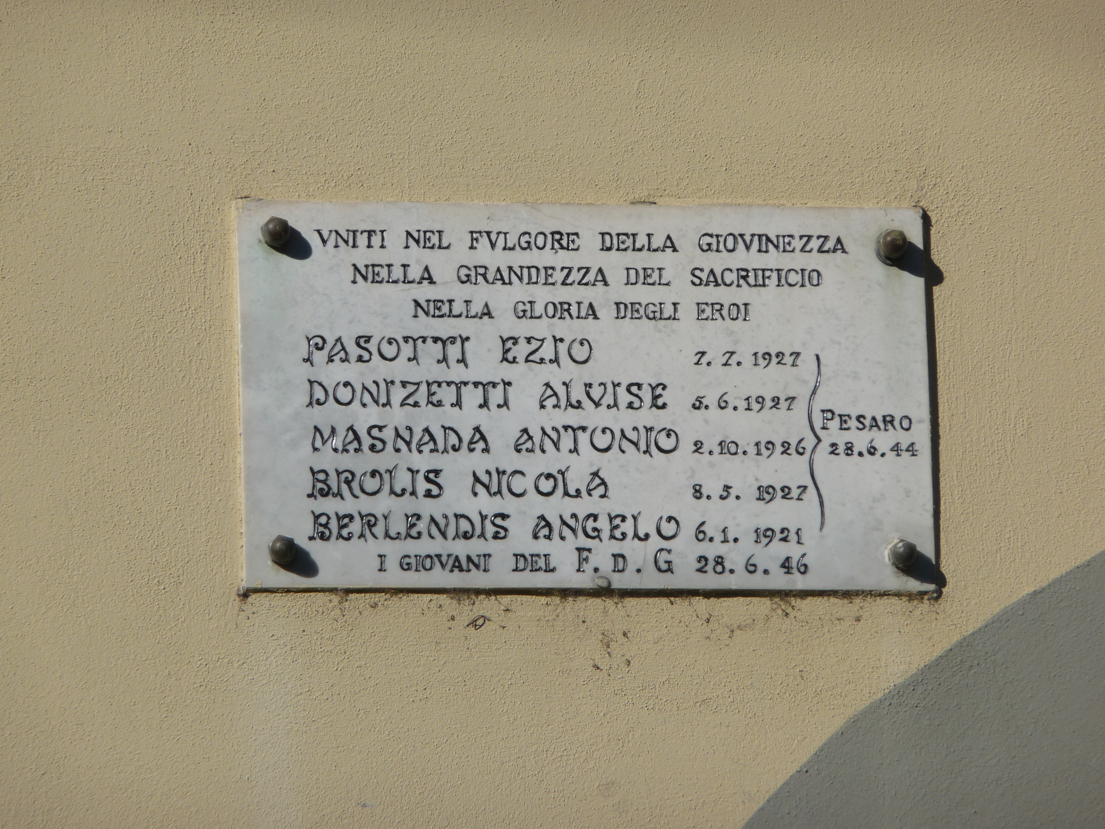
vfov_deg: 5.3
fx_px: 8938
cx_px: 552
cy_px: 414
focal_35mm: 280
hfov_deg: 7.1
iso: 100
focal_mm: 47
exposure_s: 1/320
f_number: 11
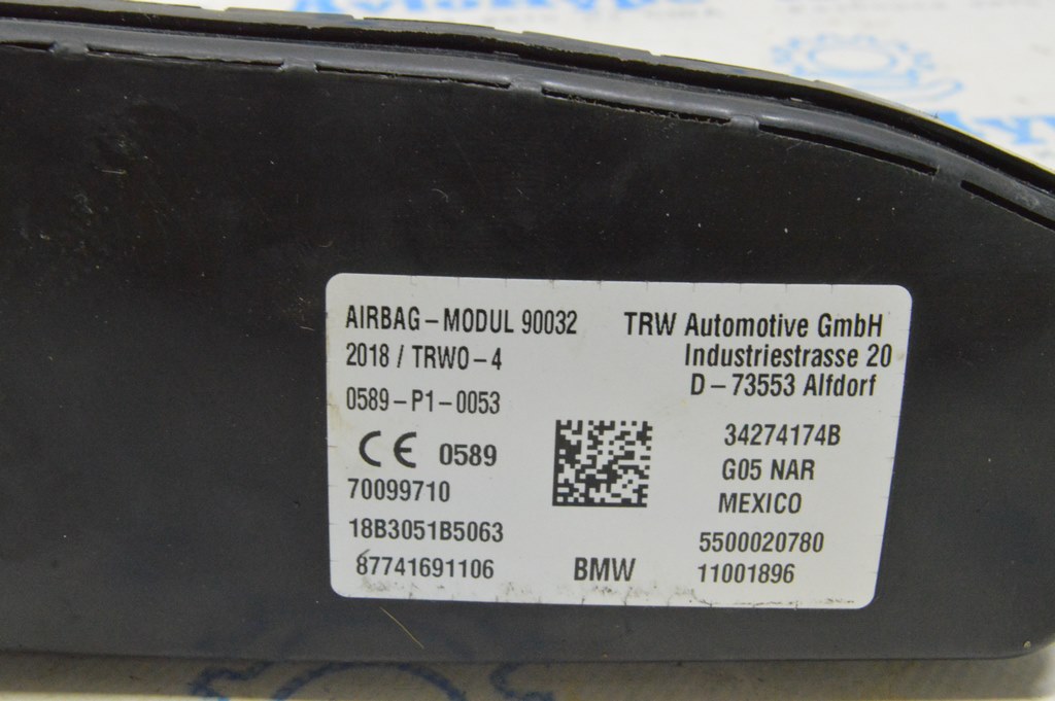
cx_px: 528
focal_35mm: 57
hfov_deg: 35.1
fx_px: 1669
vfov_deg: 23.7
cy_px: 350
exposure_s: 1/15
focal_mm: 38
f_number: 20
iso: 6400
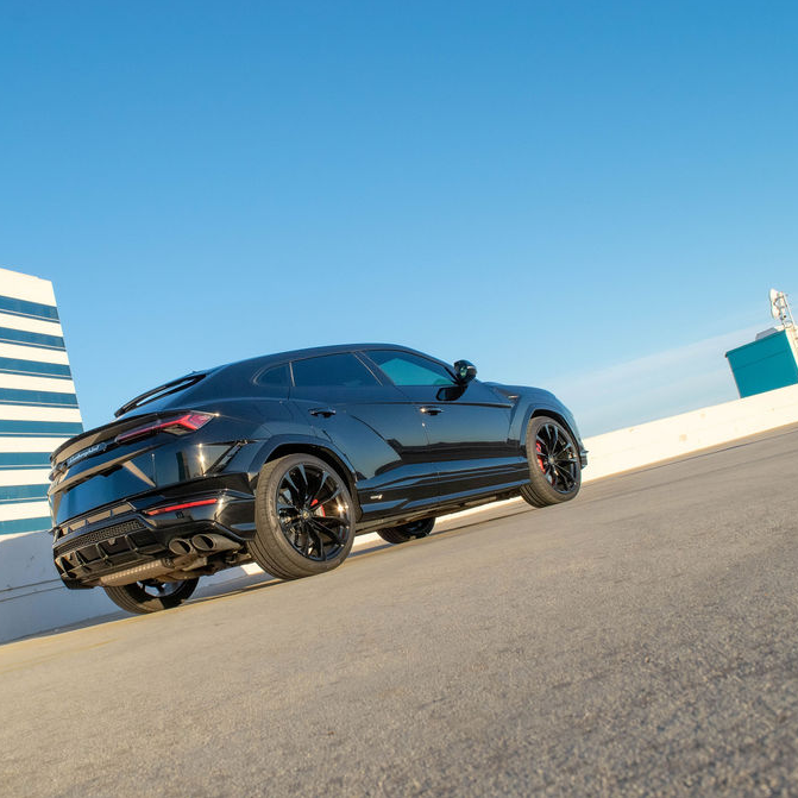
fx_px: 913
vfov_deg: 47.2
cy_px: 393
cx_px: 318
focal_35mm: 35
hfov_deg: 46.9
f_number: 11
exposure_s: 1/500
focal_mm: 18
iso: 400
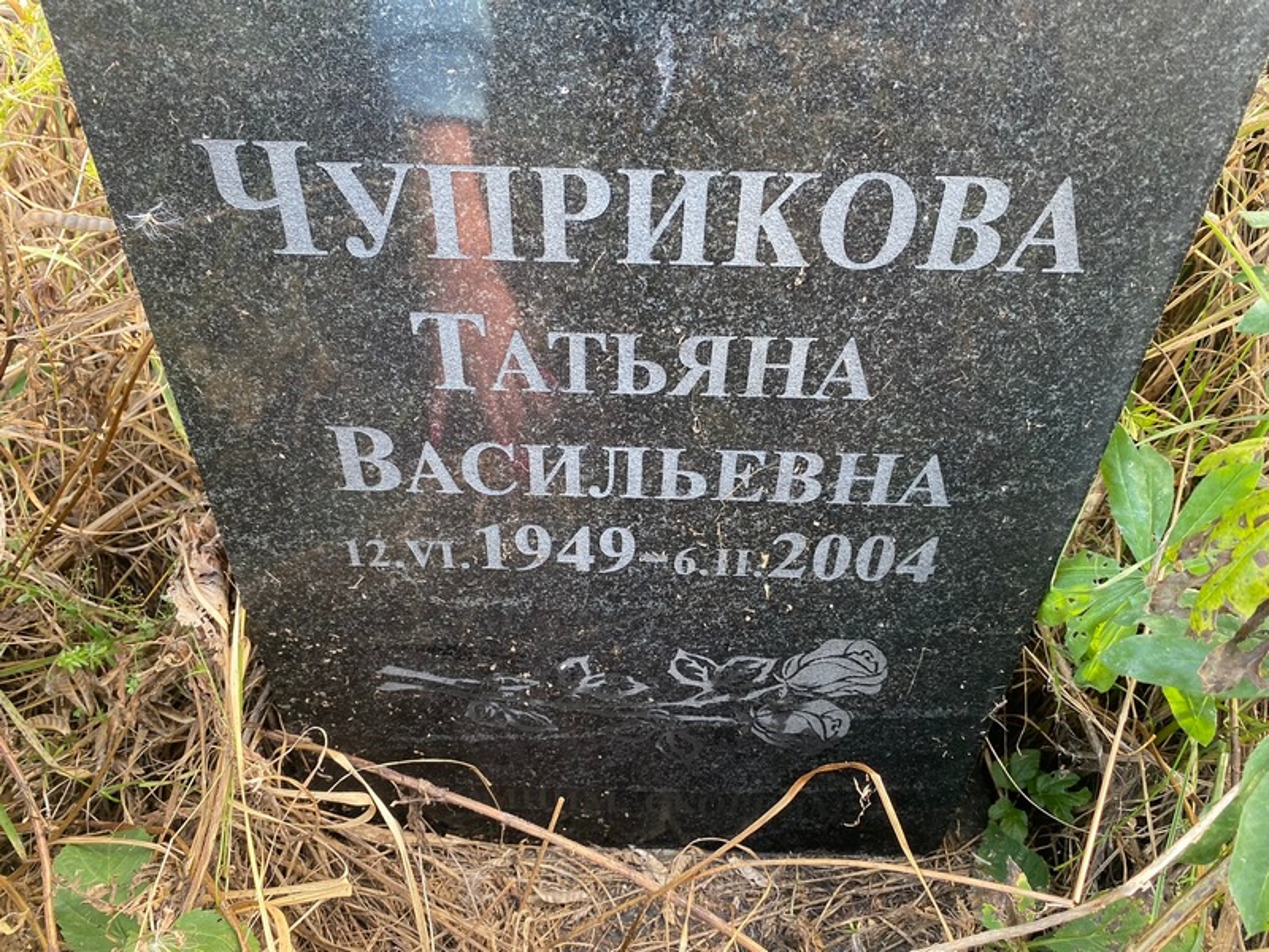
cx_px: 634
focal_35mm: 26
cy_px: 476
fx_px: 953
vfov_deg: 53.1
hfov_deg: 67.3
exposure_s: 1/121
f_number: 1.8
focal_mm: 4.25
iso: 125
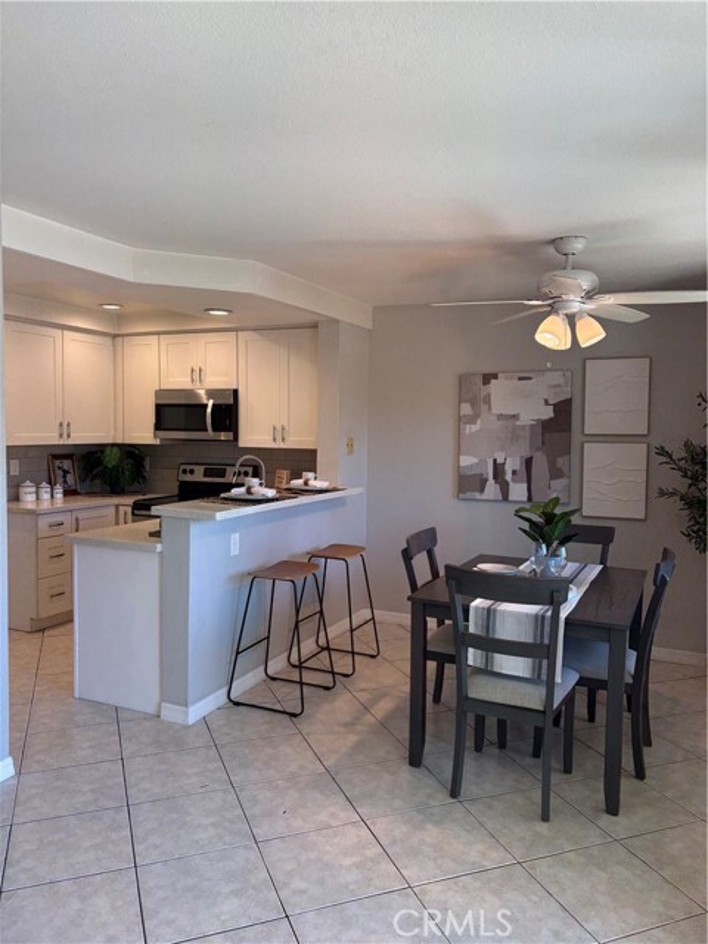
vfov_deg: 67.3
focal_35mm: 26
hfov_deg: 53.1
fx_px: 709
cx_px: 354
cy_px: 472
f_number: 1.6
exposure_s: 1/206
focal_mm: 5.96
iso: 125
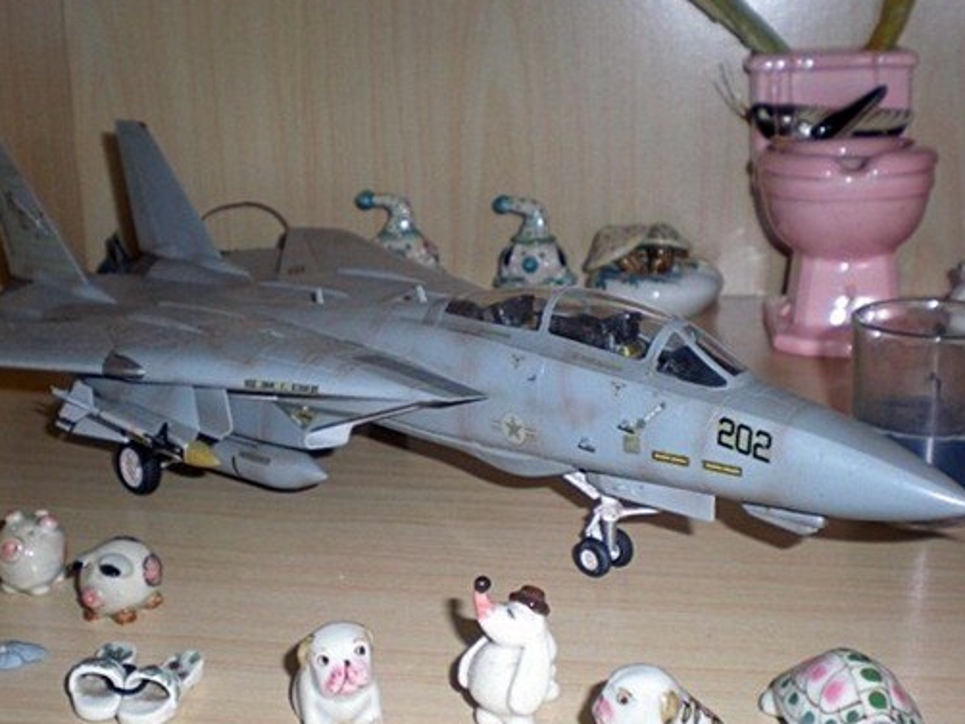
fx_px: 1283
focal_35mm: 46
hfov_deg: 41.2
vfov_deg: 31.5
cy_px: 382
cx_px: 429
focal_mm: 6.3
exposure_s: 1/60
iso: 50
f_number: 3.1
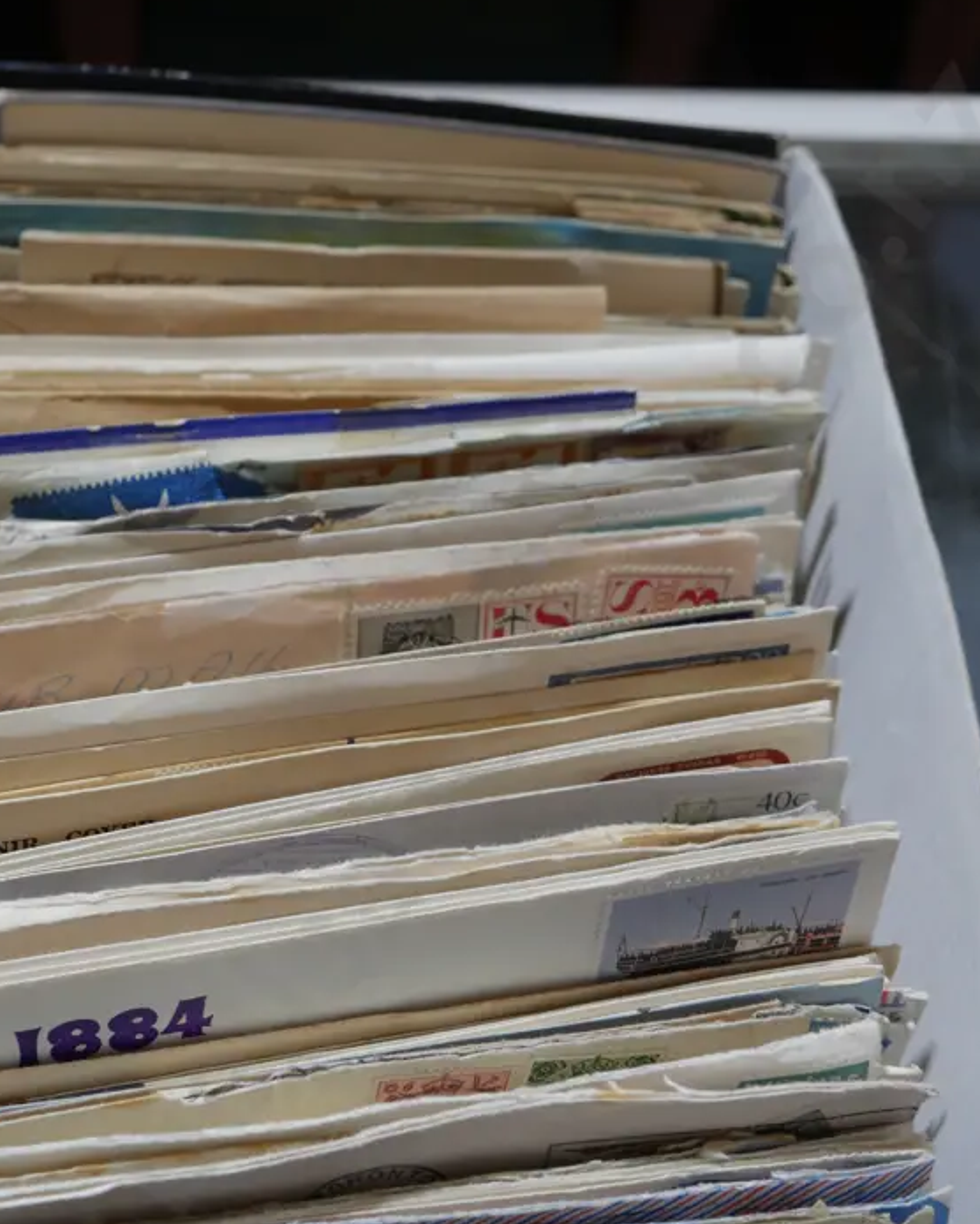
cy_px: 806
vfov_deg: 26.3
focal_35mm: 72
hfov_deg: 21.3
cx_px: 440
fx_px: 2608
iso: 250
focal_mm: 25
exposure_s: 1/60
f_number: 5.3
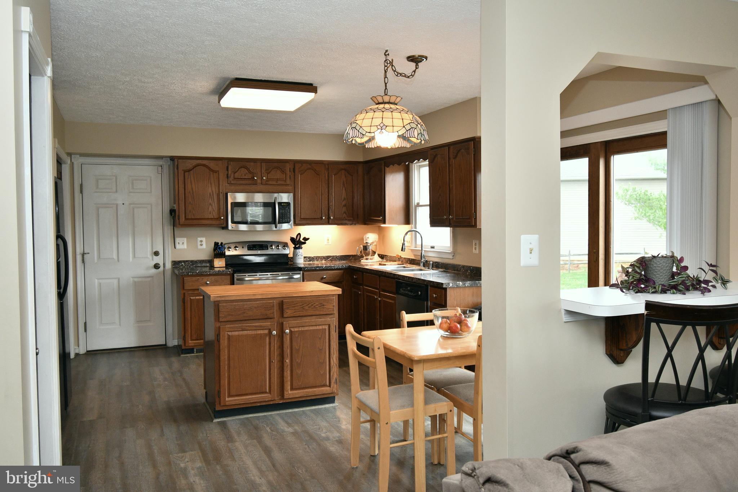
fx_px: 615
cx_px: 369
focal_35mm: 30
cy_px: 246
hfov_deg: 61.9
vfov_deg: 43.6
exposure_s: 1/60
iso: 640
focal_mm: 20
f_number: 5.6
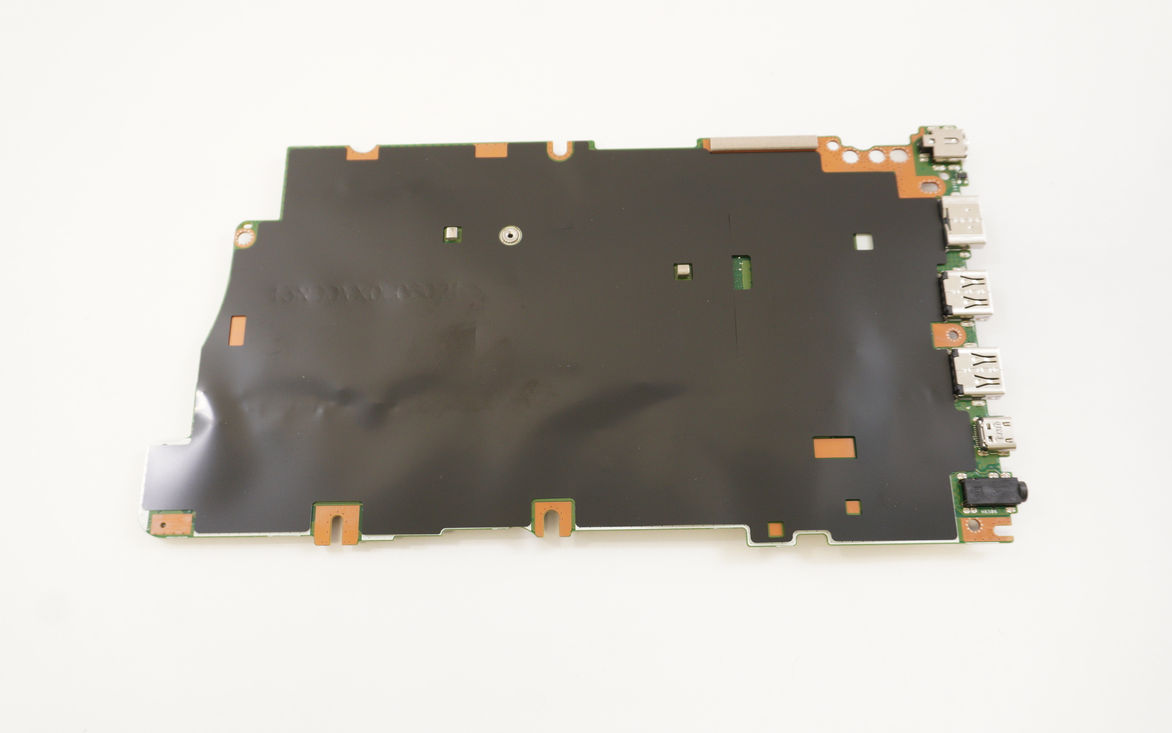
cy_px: 372
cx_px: 592
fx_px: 990
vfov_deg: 40.6
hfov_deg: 61.2
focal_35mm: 31
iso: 500
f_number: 5.6
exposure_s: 1/15
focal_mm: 20
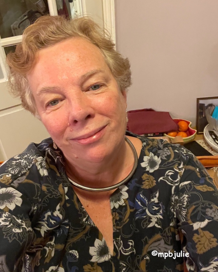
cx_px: 108
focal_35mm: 32
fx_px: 258
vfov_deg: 55.7
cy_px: 136
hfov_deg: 45.8
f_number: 2.2
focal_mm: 2.71
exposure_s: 1/25
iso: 500
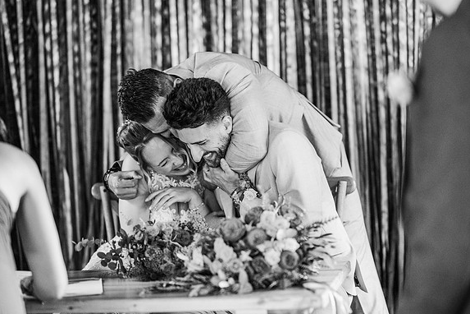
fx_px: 1123
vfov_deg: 15.9
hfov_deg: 23.6
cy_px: 156
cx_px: 233
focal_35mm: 86
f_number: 2.2
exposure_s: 1/200
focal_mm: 85
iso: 2500
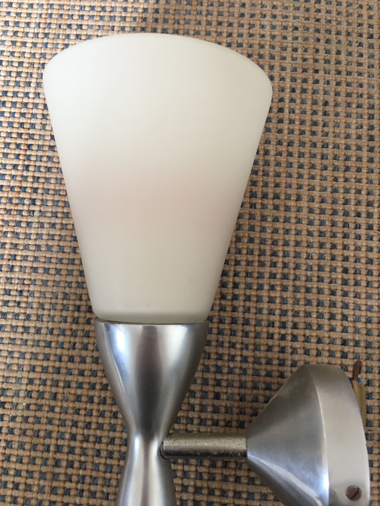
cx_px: 190
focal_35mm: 29
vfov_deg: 61.7
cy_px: 253
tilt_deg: -79.7
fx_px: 424
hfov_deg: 48.2
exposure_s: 1/33
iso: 125
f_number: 2.2
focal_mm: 4.15
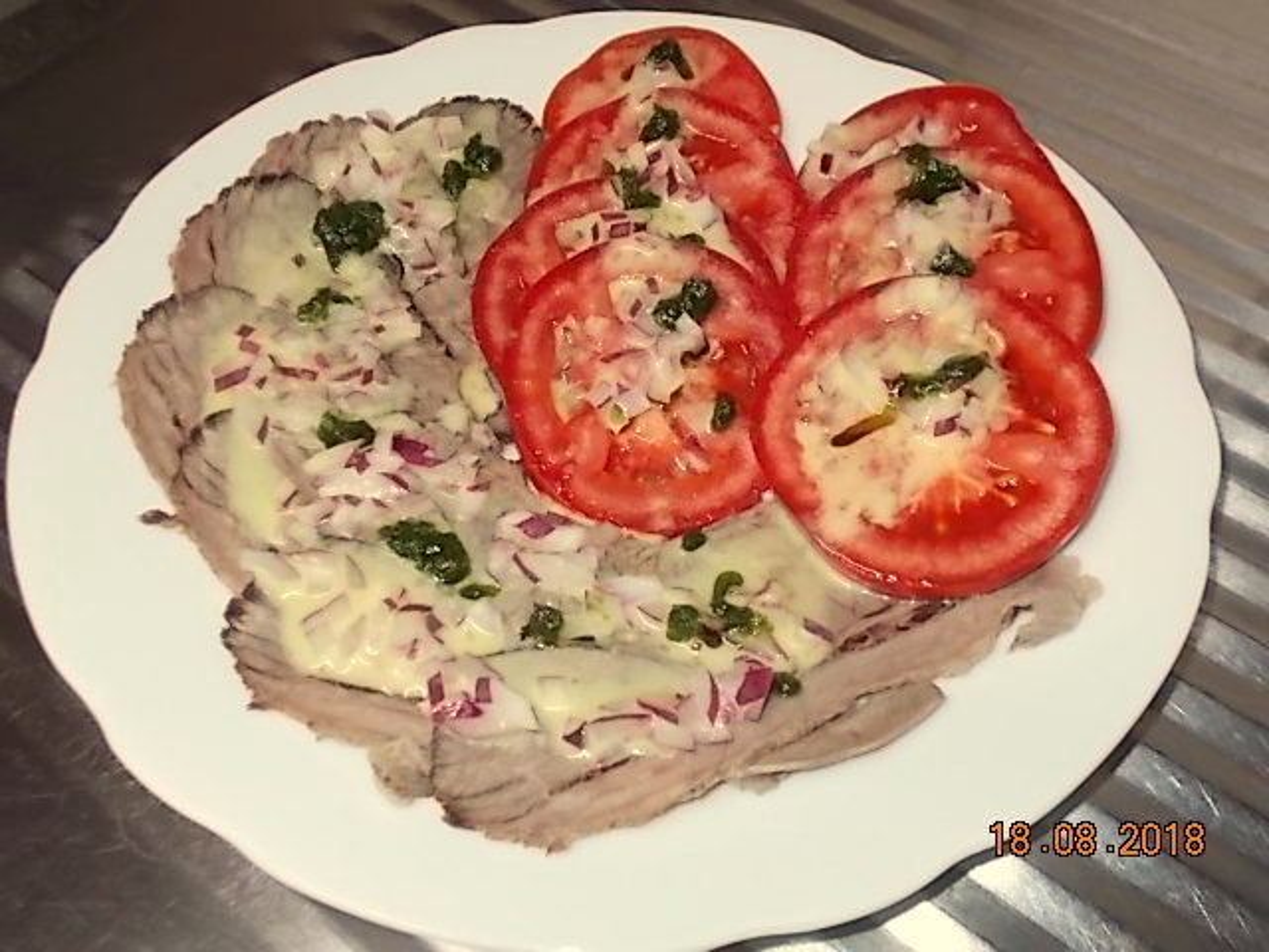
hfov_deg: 47.9
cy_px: 476
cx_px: 634
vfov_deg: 36.8
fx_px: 1430
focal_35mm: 39
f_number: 3.9
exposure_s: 1/30
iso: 200
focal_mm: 6.9
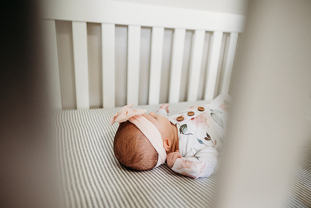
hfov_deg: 73.7
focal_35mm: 24
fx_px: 207
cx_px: 156
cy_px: 104
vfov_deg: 53.2
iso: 1600
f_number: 2.5
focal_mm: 24
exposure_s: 1/200
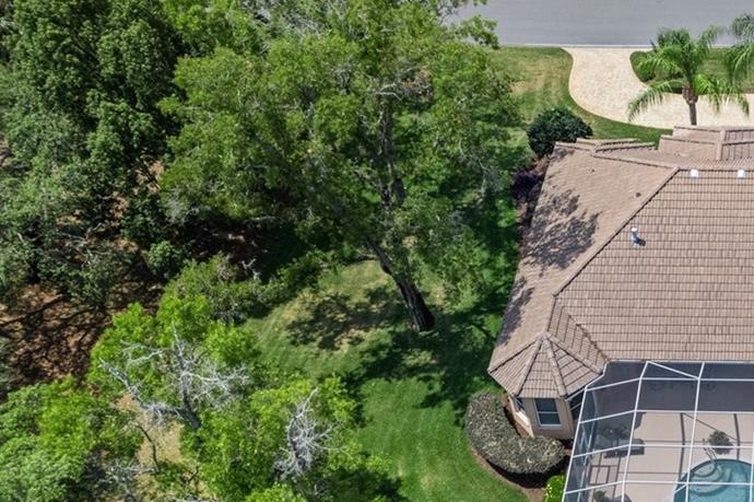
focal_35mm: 51
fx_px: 1067
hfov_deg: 34.6
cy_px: 320
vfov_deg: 26.3
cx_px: 787
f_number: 2.8
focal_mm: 8.38
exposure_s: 1/2500
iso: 100
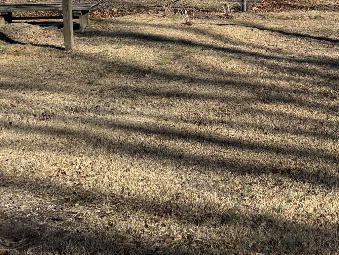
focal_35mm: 76
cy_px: -57
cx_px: 299
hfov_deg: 25.0
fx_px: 744
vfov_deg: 18.3
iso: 50
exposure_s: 1/3968
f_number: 1.5
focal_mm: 5.7
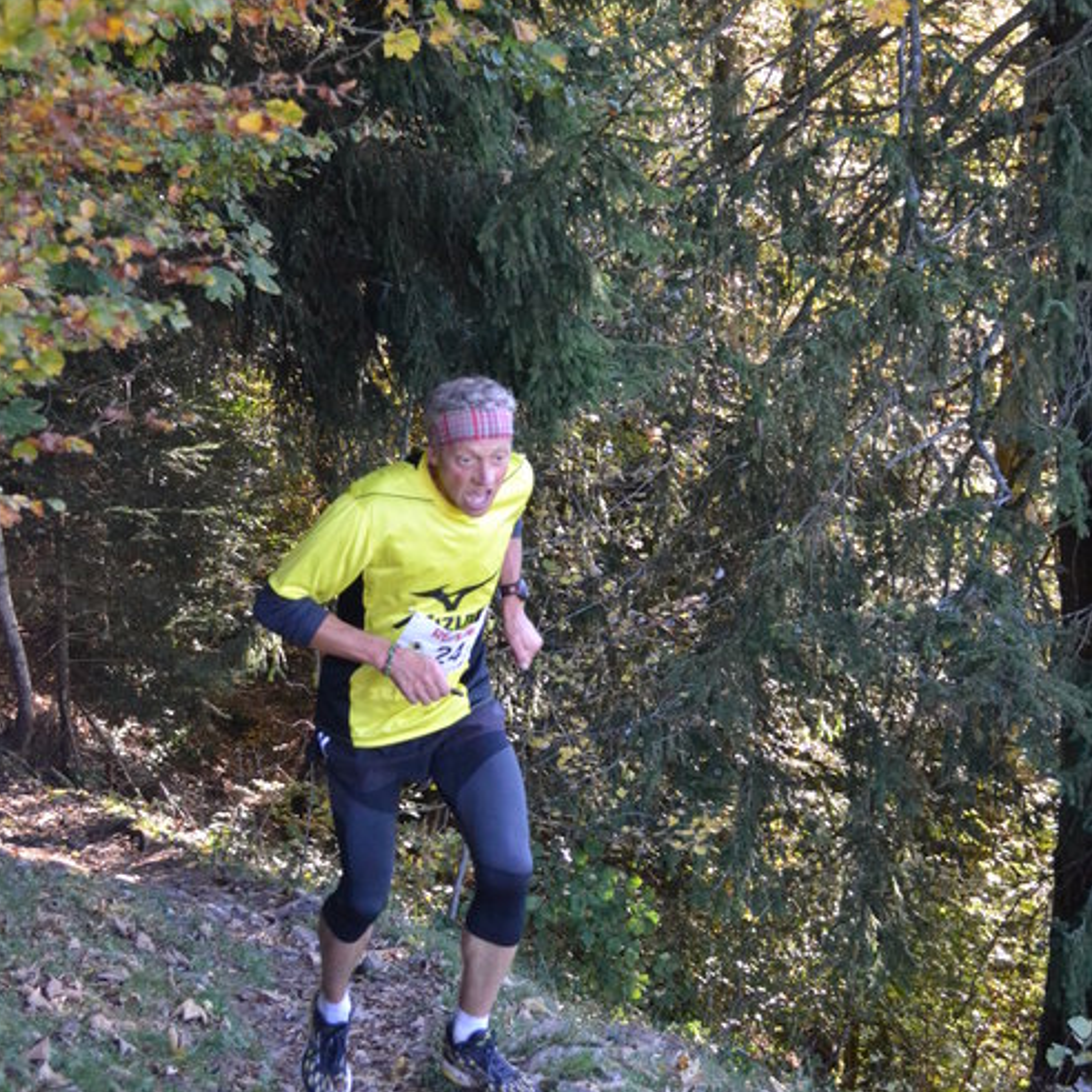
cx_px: 538
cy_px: 452
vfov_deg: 24.6
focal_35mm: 70
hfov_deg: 24.7
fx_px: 2498
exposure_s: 1/320
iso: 3200
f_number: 5
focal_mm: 36
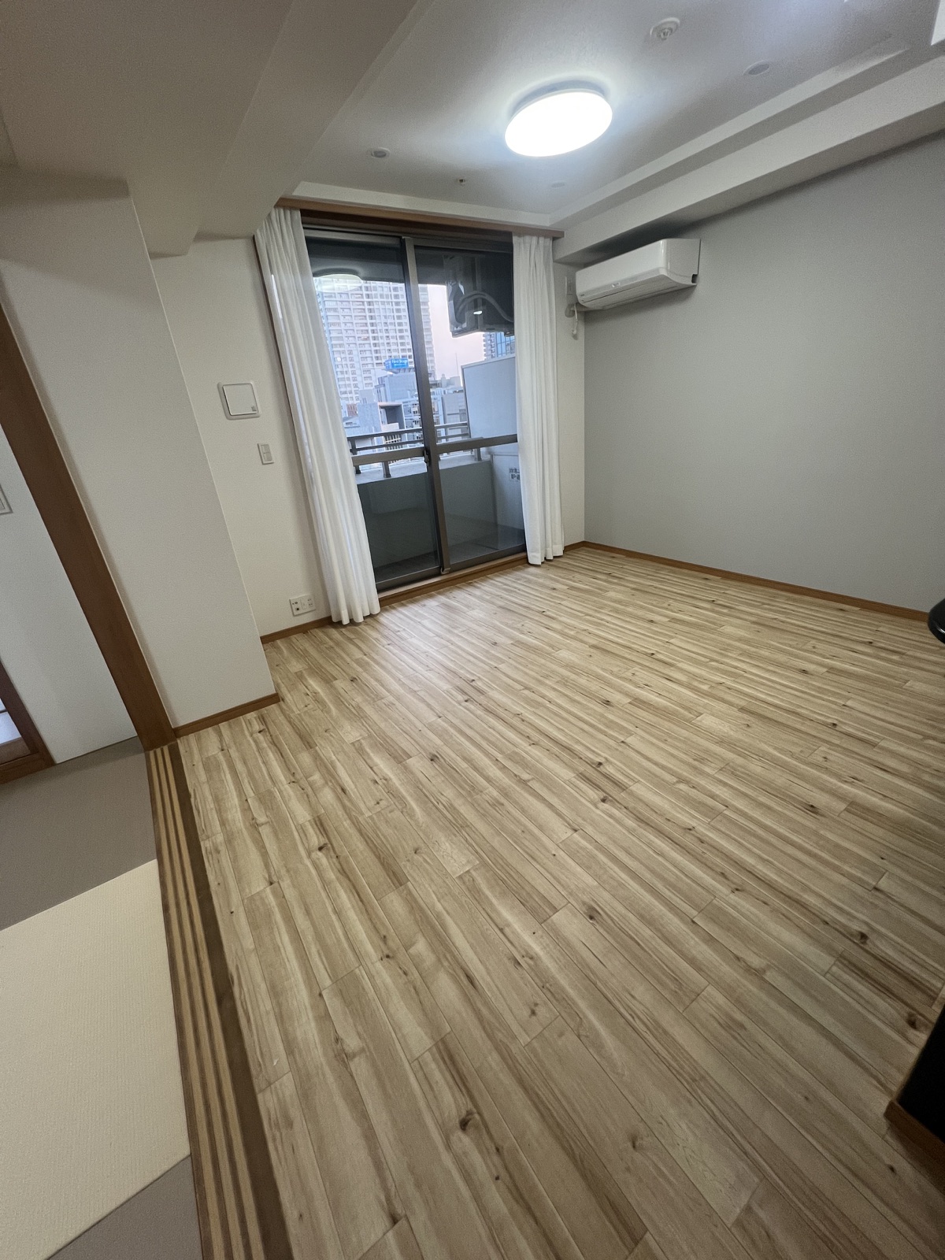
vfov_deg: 106.2
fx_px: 473
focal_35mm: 13
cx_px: 472
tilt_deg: -22.8
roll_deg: +6.0
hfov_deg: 89.9
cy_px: 630
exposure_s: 1/120
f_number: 1.8
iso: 200
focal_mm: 1.57
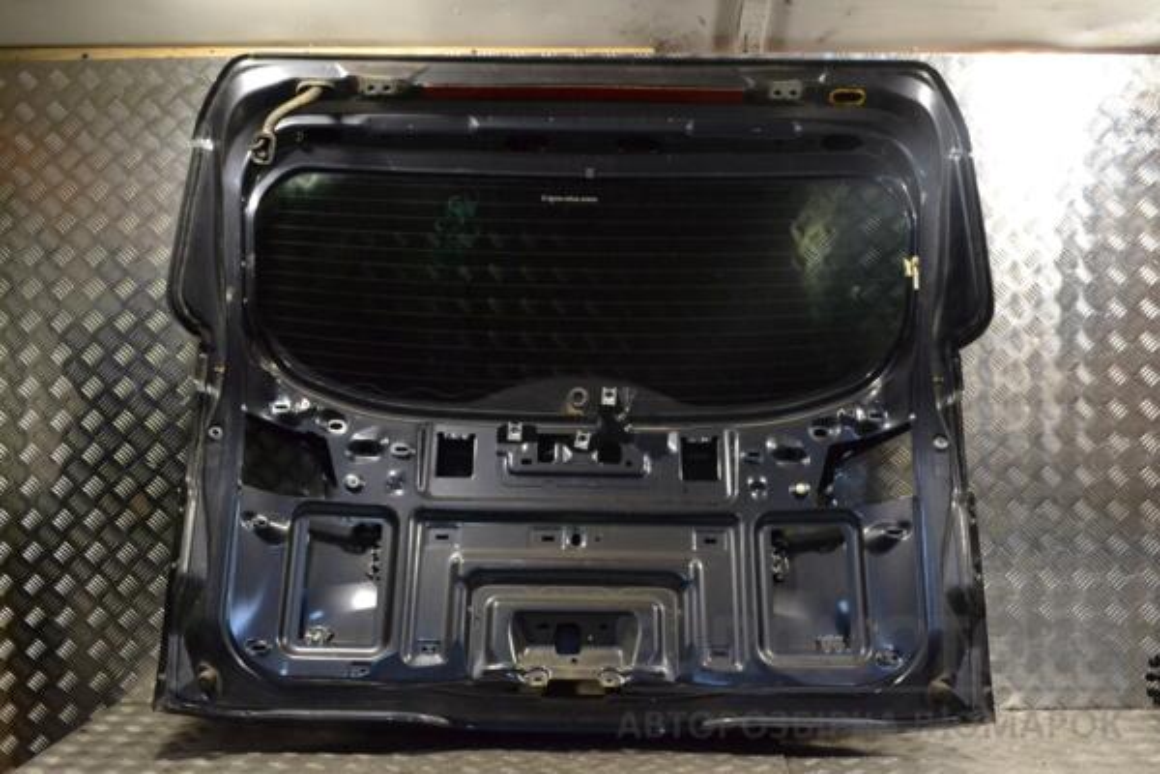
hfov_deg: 49.6
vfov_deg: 34.2
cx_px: 580
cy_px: 387
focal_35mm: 39
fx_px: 1257
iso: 3200
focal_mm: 26
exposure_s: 1/250
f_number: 8
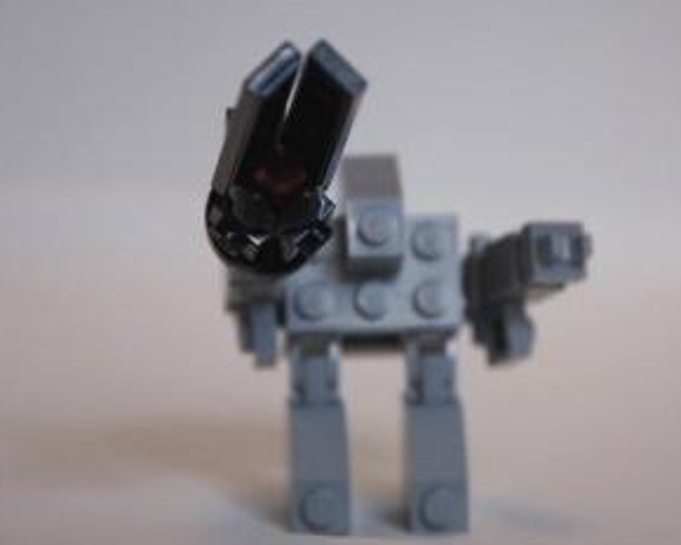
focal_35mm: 294
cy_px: 265
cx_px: 416
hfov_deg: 6.6
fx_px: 5920
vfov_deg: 5.3
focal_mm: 135
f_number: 5.6
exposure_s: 1/125
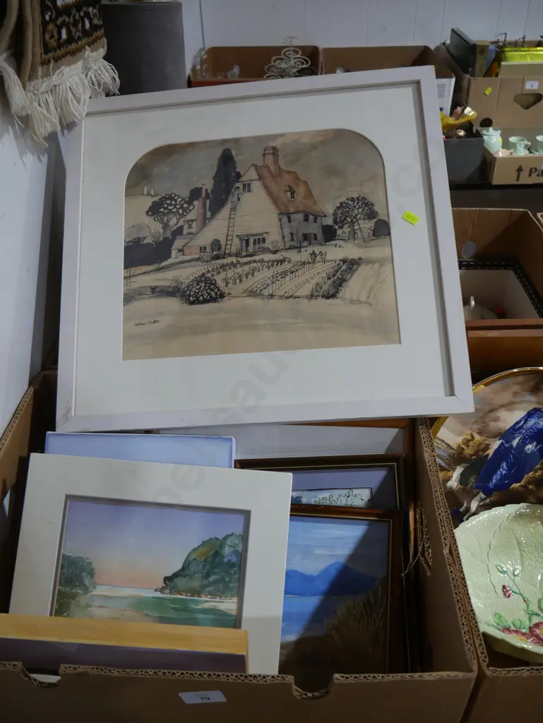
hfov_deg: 49.8
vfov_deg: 63.4
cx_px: 272
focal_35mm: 28
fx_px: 585
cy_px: 362
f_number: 3.5
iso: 500
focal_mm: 14
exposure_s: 1/60
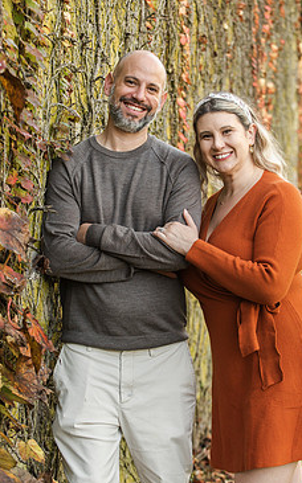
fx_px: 1423
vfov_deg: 19.3
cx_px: 155
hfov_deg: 12.1
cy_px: 217
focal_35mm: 108
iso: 800
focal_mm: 86
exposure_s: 1/400
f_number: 4.5
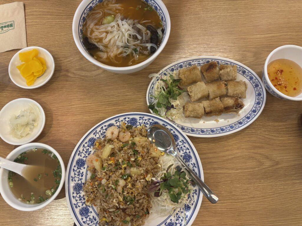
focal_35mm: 26
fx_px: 227
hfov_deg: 67.3
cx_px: 151
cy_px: 113
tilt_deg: -77.4
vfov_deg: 53.1
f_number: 1.6
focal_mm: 5.96
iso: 200
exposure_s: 1/60
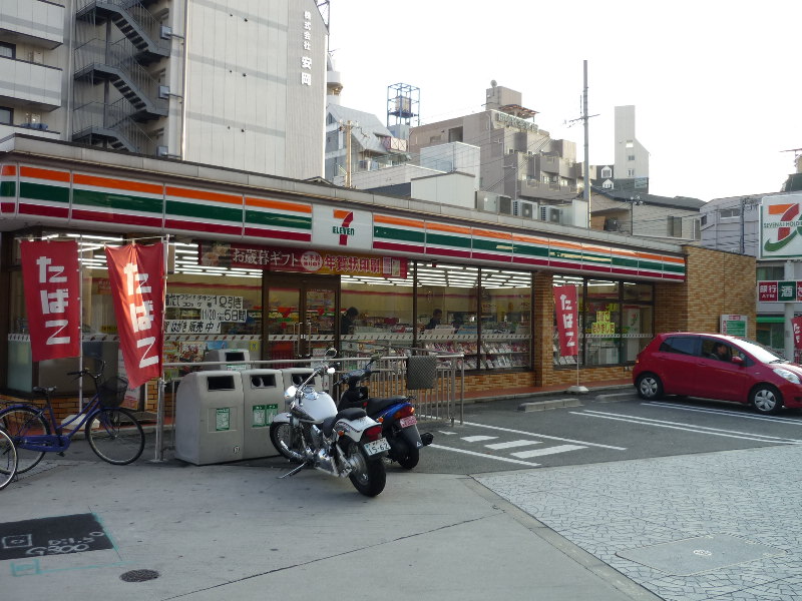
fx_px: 765
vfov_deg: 42.9
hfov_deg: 55.4
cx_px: 401
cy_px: 300
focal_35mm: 33
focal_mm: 5.5
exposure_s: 1/250
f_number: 2.8
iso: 80
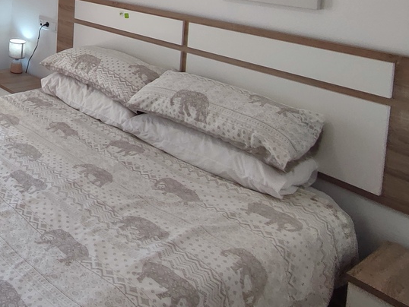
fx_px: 449
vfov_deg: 33.4
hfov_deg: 38.3
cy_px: -24
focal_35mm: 38
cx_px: -65
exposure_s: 1/100
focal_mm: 1.65
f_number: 2.2
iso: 70
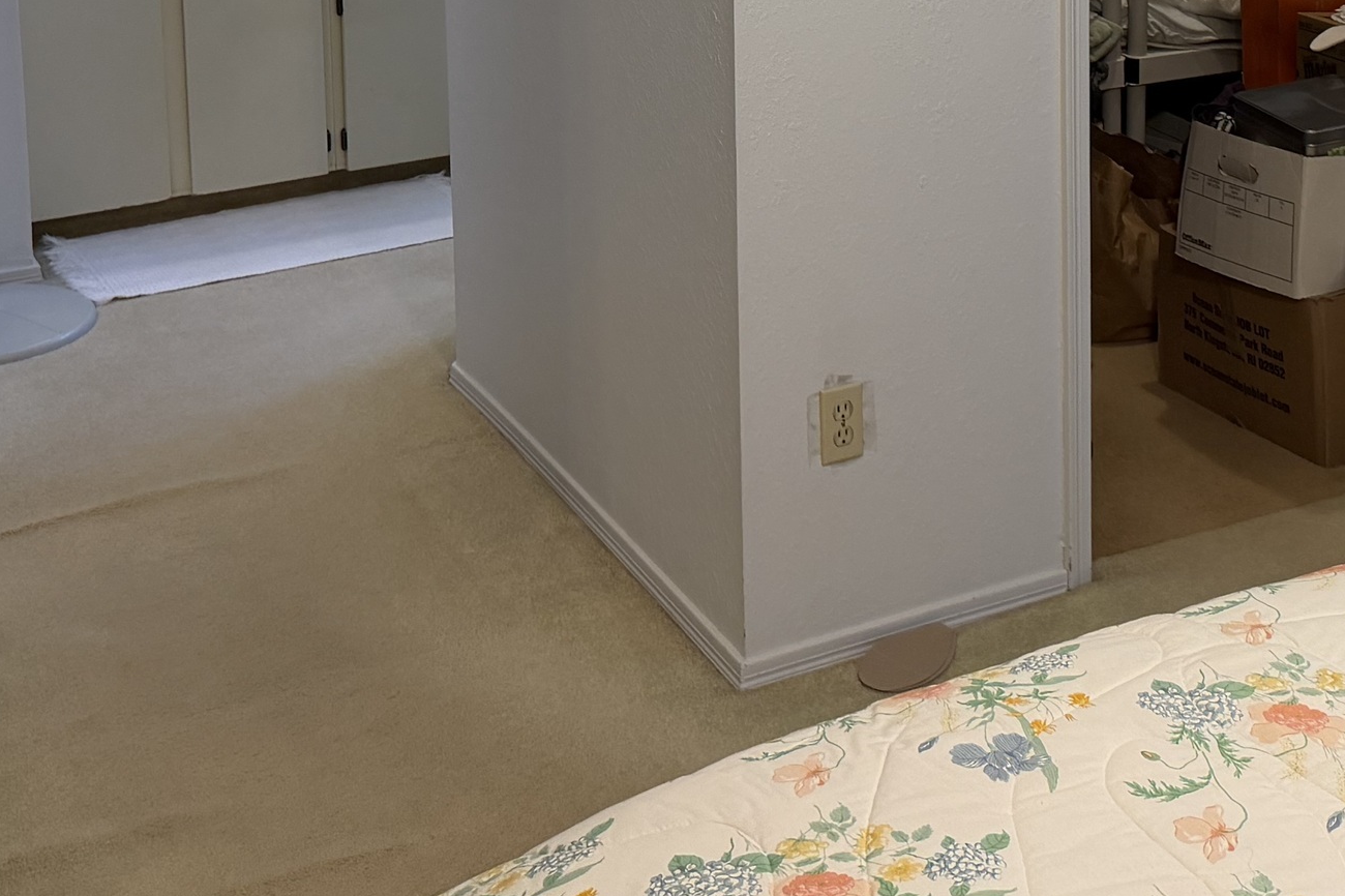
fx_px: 2204
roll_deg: +0.7
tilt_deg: -6.8
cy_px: -186
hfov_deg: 33.9
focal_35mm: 59
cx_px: 790
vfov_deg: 21.3
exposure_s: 1/120
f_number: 1.78
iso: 250
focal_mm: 6.76
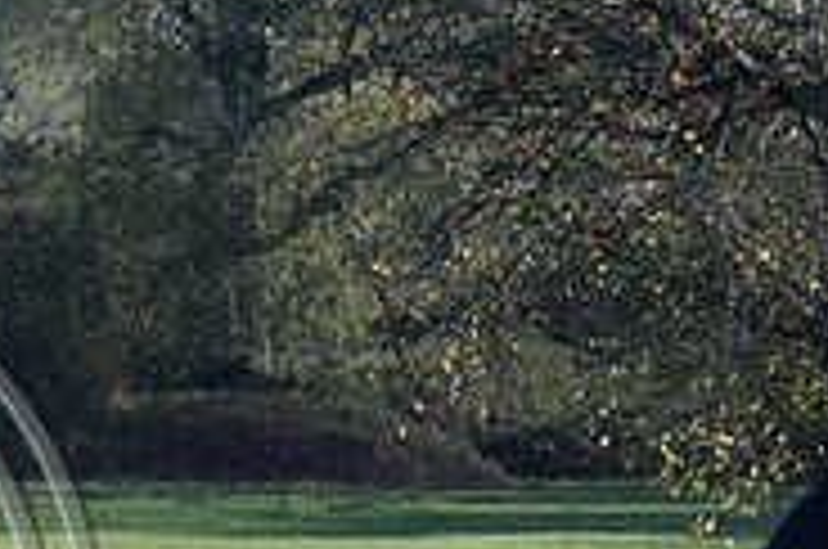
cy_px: 594
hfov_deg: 6.6
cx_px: -410
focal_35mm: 309
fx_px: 7095
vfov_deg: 4.4
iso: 1000
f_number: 5.6
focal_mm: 98
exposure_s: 1/1250
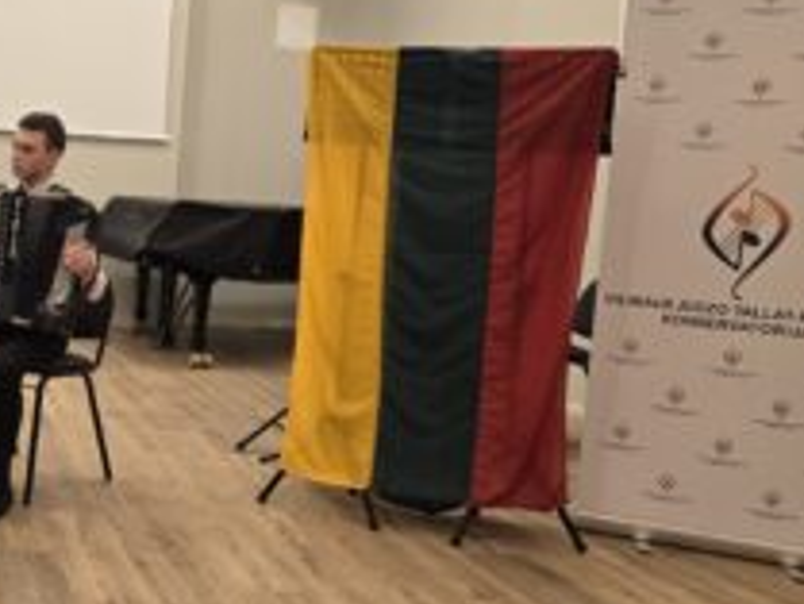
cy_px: 254
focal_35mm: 47
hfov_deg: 37.8
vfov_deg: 30.9
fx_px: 1092
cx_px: 87
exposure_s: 1/54.9
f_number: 1.7
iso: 160
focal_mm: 6.3
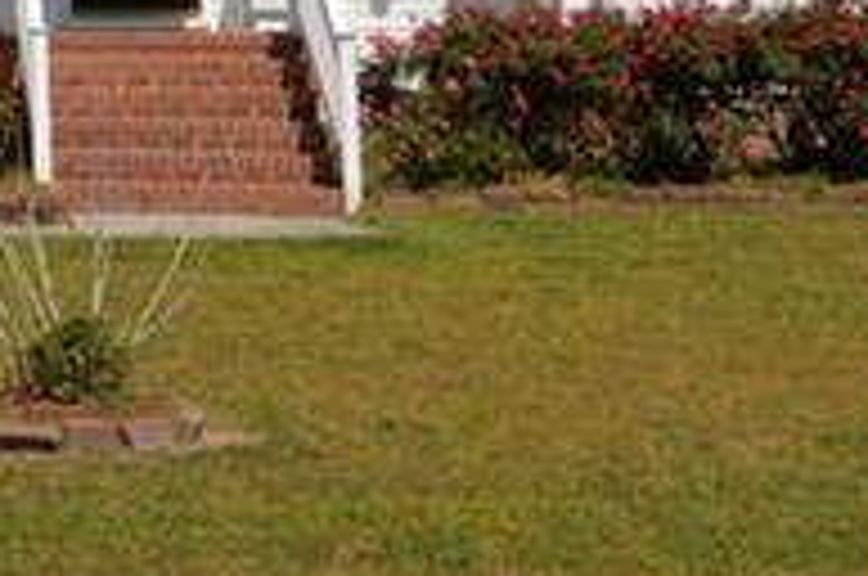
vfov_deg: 9.5
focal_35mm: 138
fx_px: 3322
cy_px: -396
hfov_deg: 13.9
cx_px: -441
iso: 100
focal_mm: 26
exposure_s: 1/200
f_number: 11
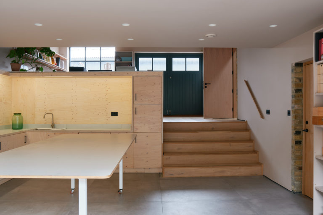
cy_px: 108
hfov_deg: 61.9
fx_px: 269
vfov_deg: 43.6
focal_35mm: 30
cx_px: 162
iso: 400
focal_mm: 20
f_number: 8
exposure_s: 1/1.3
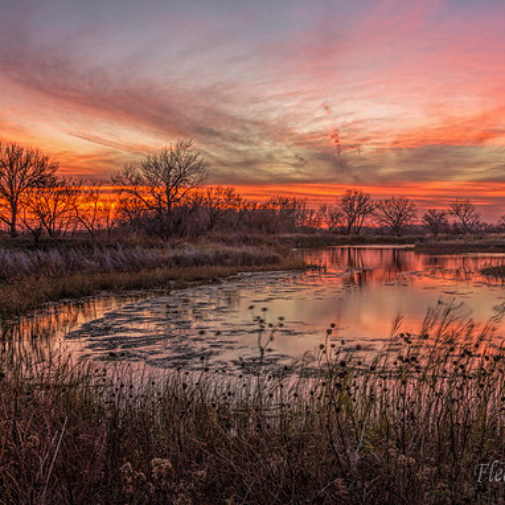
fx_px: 512
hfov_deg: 50.5
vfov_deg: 52.5
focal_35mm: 31
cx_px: 374
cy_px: 253
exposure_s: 1/1.67
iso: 100
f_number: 14
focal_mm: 24
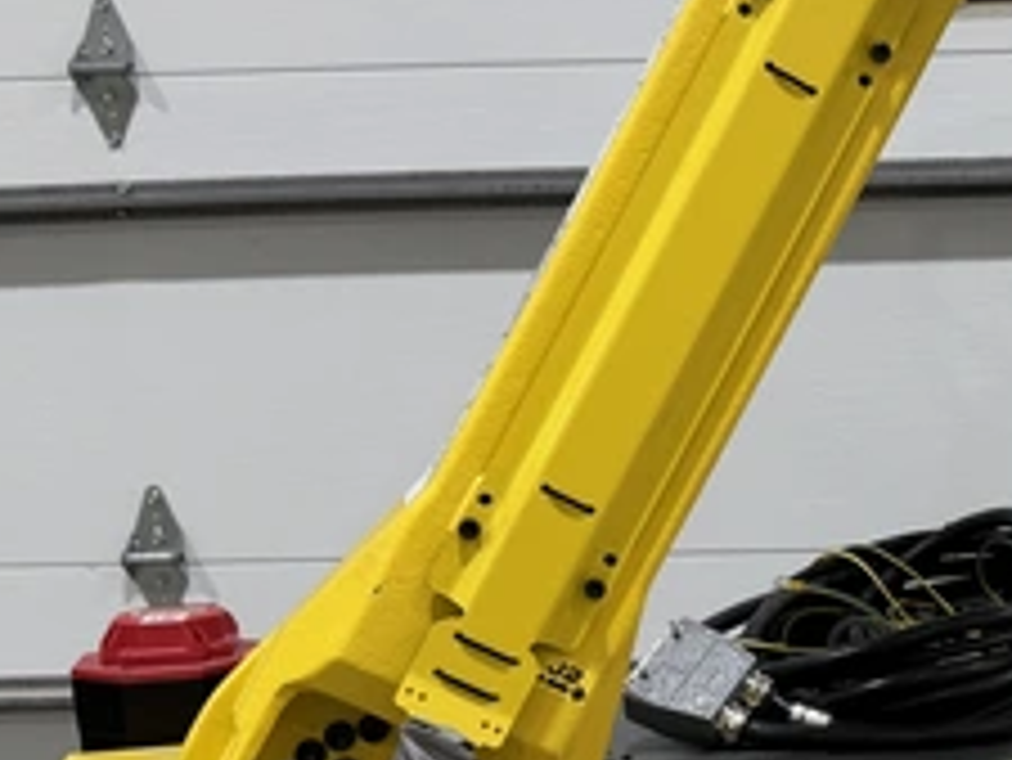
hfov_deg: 22.6
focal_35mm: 80
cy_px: 569
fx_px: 2340
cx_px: 1183
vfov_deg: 18.3
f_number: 1.78
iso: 80
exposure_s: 1/120
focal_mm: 6.76
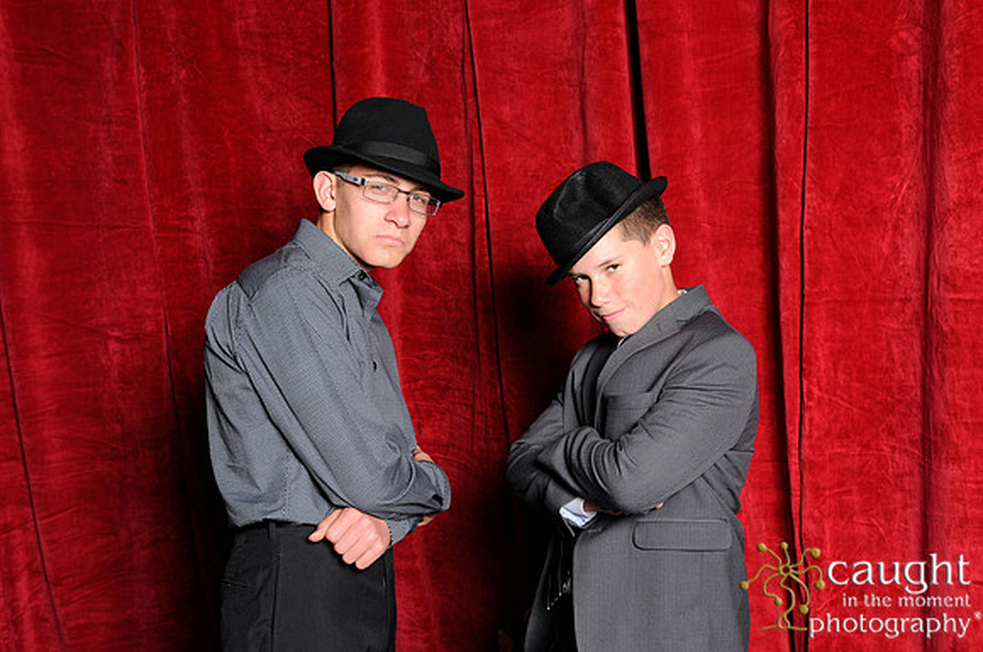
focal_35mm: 48
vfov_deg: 28.0
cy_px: 326
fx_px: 1309
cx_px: 492
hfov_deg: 41.2
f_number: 8
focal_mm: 32
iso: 400
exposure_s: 1/60
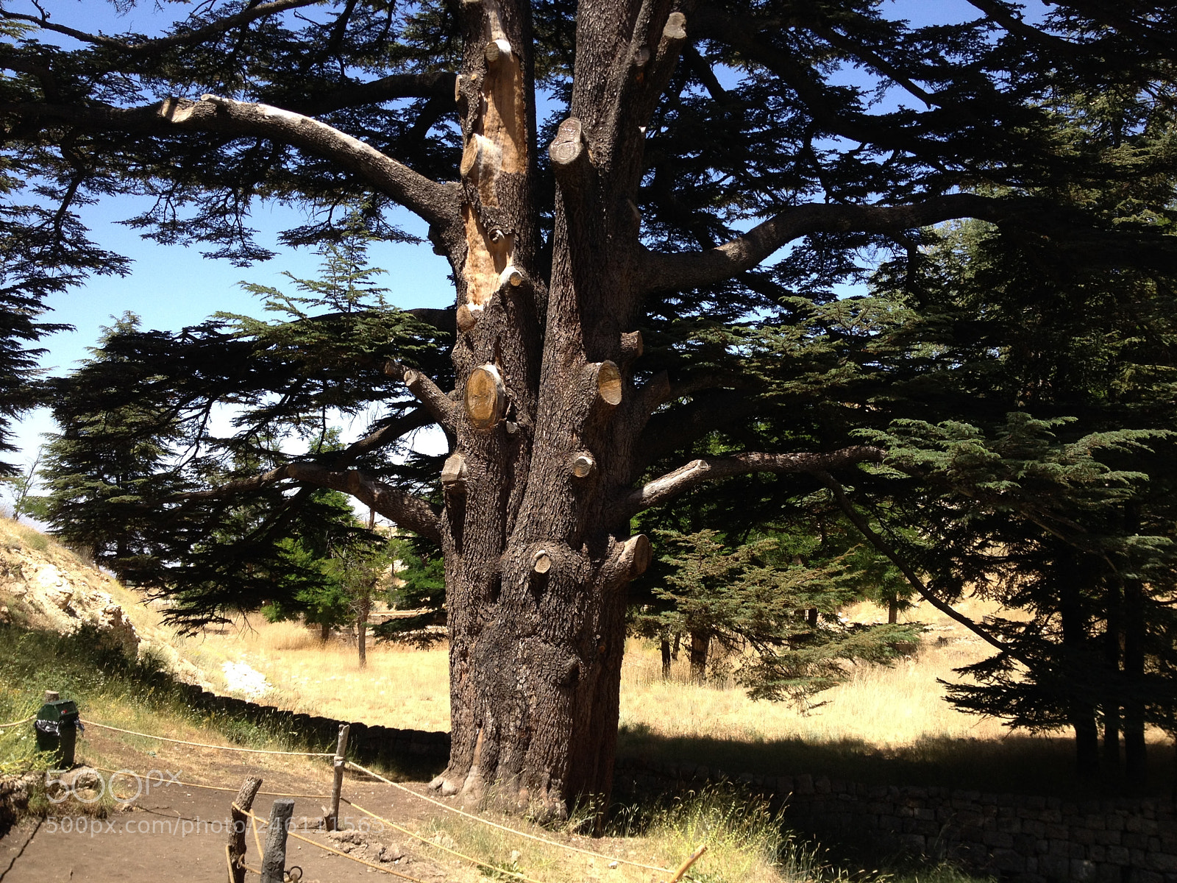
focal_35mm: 35
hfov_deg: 52.6
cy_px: 442
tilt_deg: +0.9
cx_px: 588
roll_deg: -1.5
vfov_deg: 40.7
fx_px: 1190
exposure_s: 1/657
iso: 50
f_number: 2.4
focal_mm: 4.28
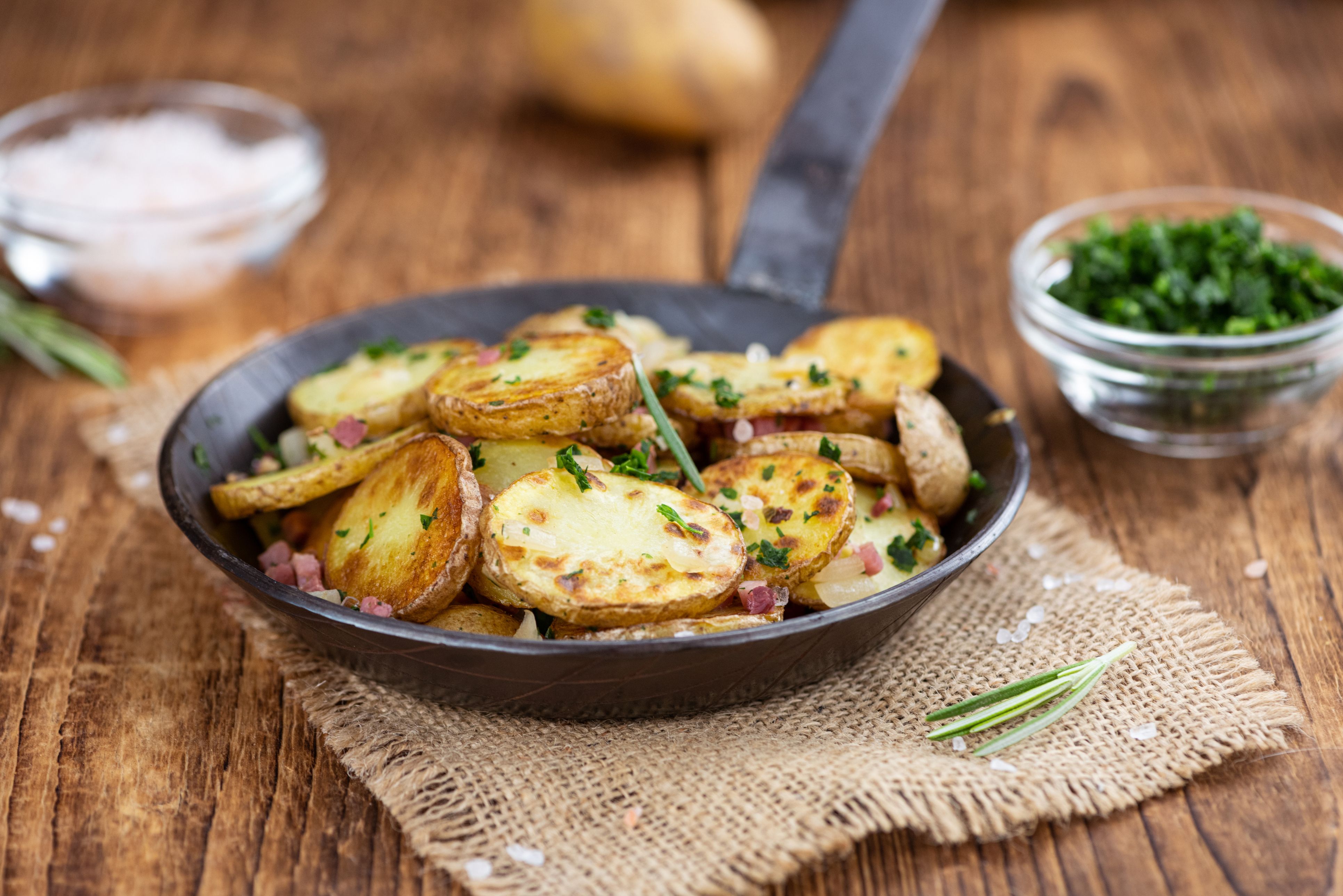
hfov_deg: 19.5
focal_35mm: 105
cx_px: 672
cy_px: 448
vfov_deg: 13.0
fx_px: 3917
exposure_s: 1/125
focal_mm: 105
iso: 250
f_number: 5.6
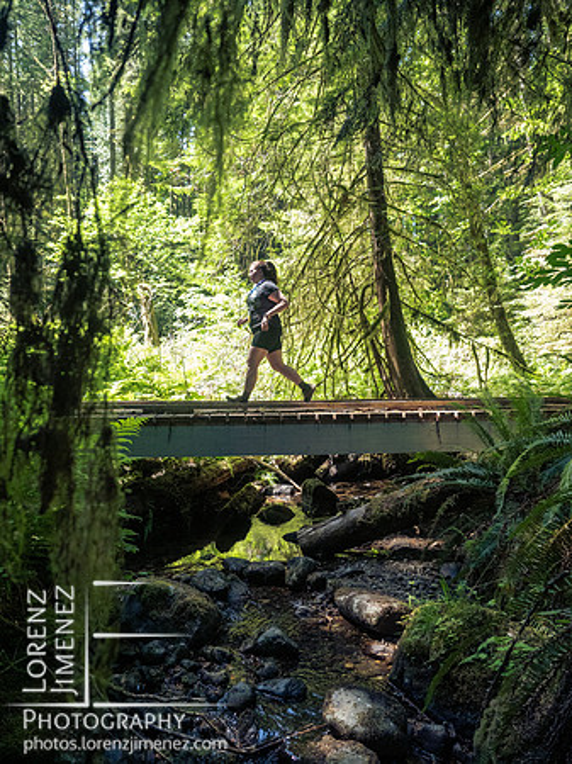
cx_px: 286
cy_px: 382
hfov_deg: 56.8
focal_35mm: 24
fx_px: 529
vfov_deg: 71.6
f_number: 2.8
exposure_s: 1/800
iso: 1250
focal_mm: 12
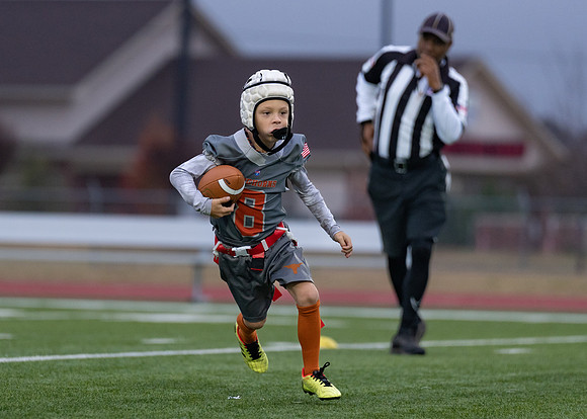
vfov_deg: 3.8
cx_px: 227
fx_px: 6284
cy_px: 187
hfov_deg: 5.3
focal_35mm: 377
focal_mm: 200
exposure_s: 1/1000
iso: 800
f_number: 2.8
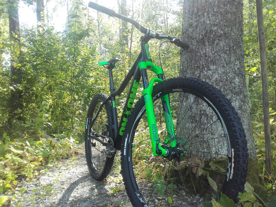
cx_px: 138
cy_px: 104
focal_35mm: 31
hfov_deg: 58.4
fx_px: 247
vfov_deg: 45.4
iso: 50
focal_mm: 3.31
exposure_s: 1/100
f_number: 2.2
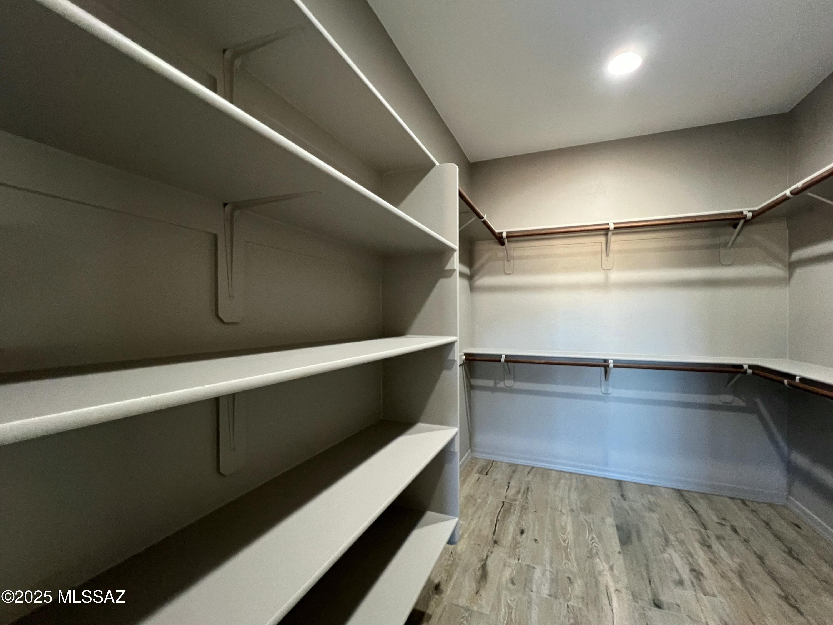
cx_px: 416
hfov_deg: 106.2
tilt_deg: +0.3
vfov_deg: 89.9
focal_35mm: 13
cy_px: 312
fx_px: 313
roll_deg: +0.4
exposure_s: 1/60
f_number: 1.8
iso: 640
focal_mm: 1.57
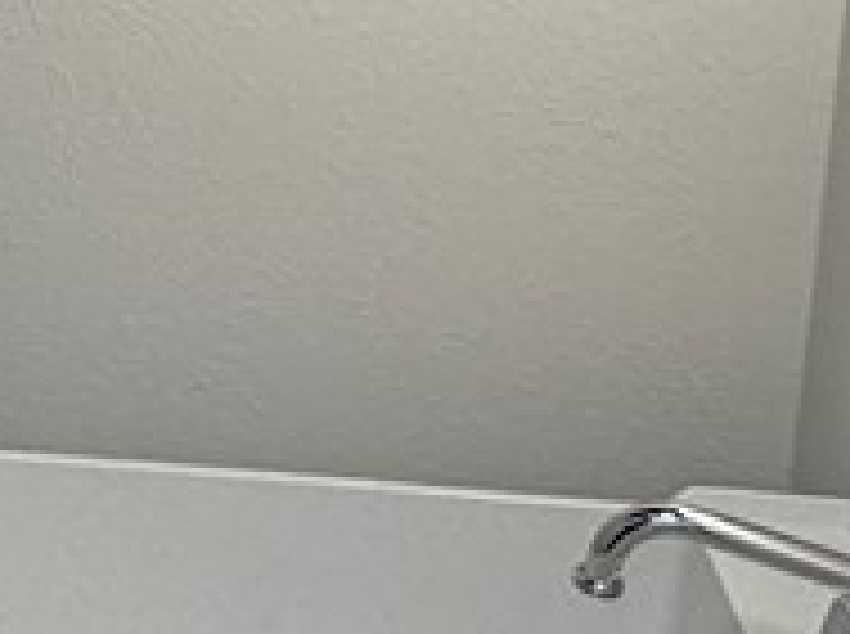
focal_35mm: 76
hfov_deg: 23.5
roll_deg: +2.3
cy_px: 72
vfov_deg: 19.0
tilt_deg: -16.2
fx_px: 1863
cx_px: -171
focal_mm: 2.22
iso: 200
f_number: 2.2
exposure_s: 1/120
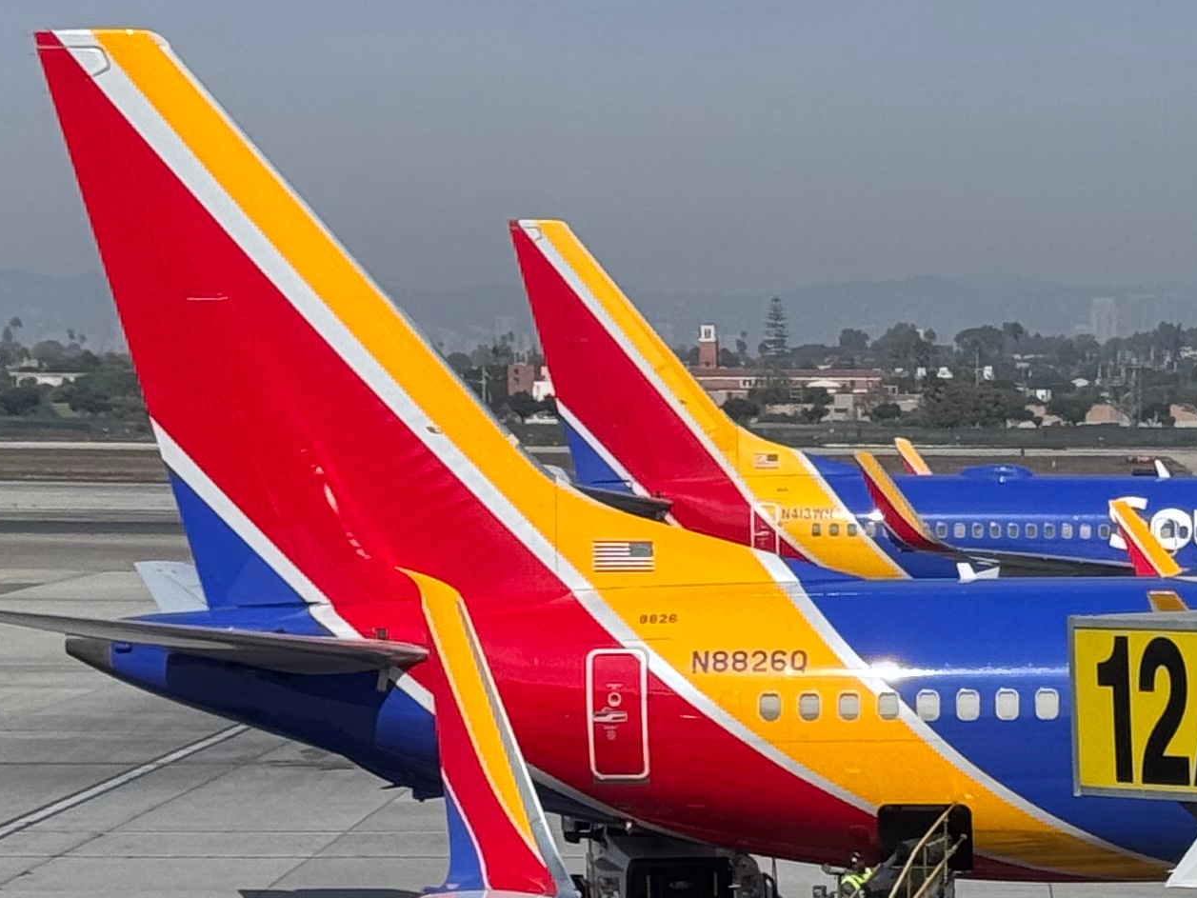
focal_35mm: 154
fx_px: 5326
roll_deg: +0.1
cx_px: 1162
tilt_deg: -8.9
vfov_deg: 9.4
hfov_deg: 12.7
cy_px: 1226
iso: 64
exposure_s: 1/2110
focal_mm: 6.8
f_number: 1.8
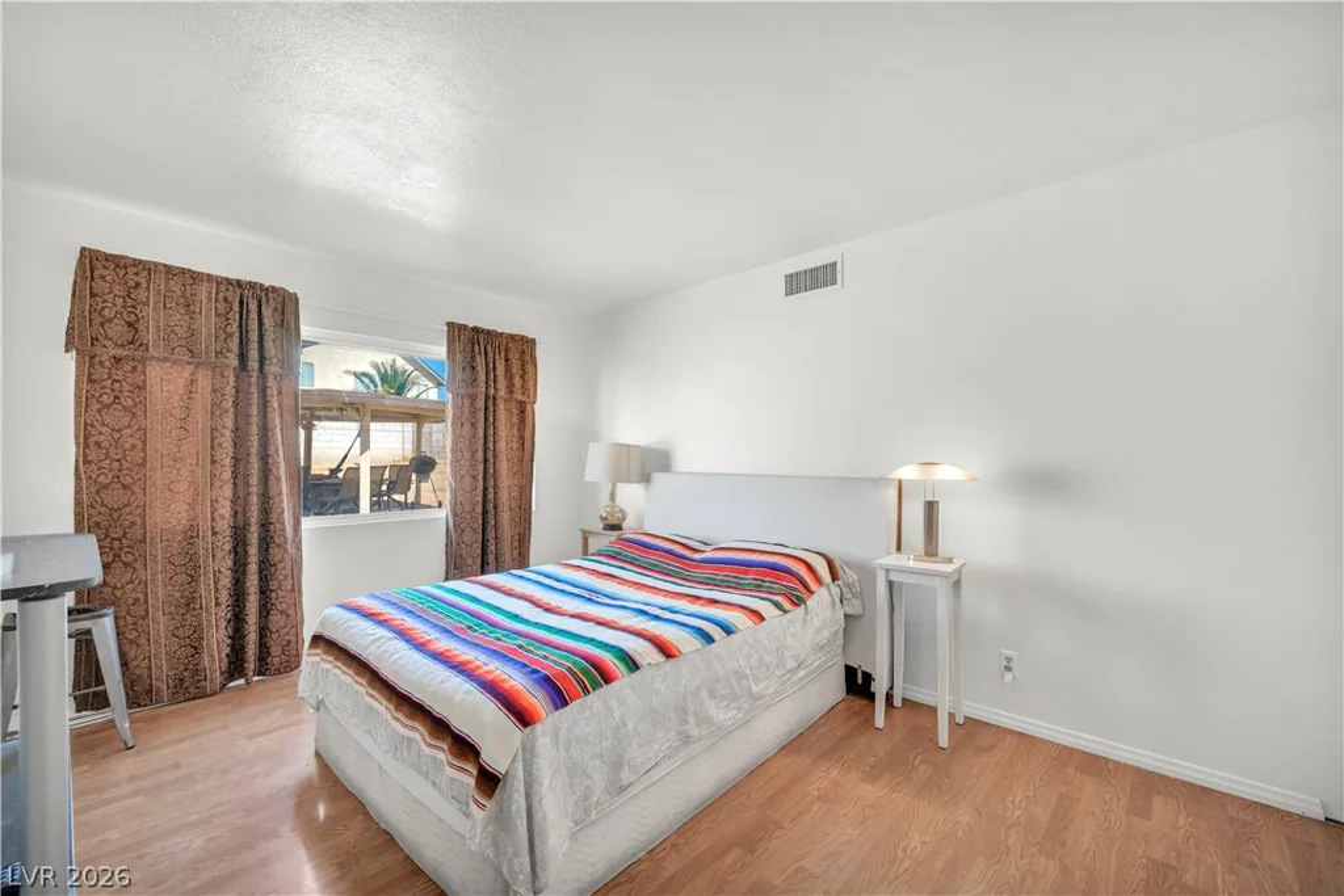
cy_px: 448
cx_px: 672
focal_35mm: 14
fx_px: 523
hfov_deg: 104.2
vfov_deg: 81.2
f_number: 8
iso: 320
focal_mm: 14
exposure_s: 1/100
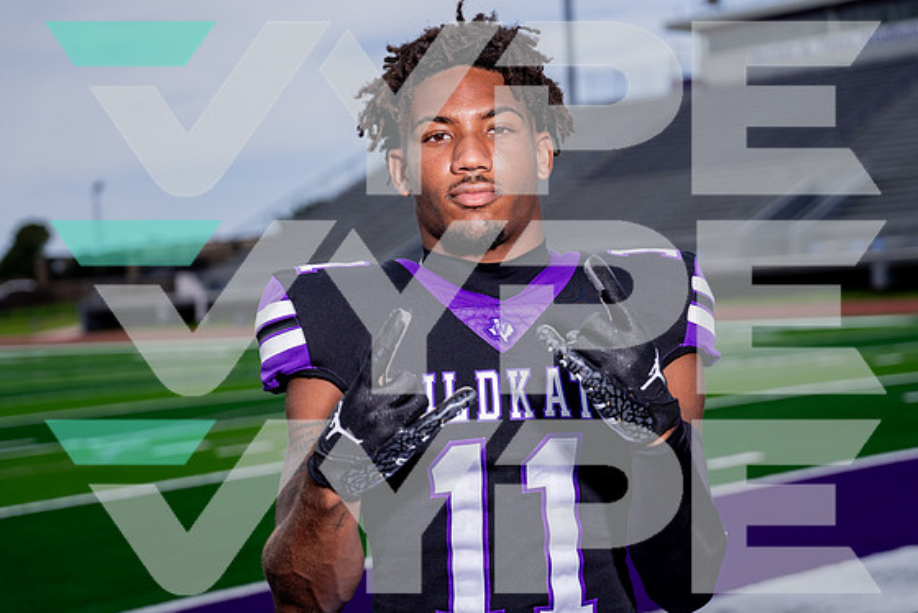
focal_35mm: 77
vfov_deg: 17.7
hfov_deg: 26.3
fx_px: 1964
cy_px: 308
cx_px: 468
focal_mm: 70
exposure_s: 1/1250
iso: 100
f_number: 4
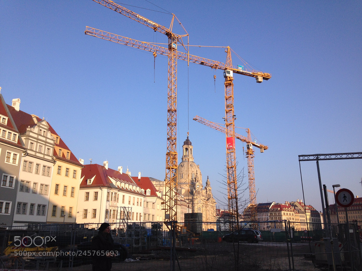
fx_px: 345
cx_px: 181
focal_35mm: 33
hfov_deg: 55.4
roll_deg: -1.9
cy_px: 136
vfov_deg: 42.9
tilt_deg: +16.3
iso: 50
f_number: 2.4
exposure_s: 1/1130
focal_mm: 4.12
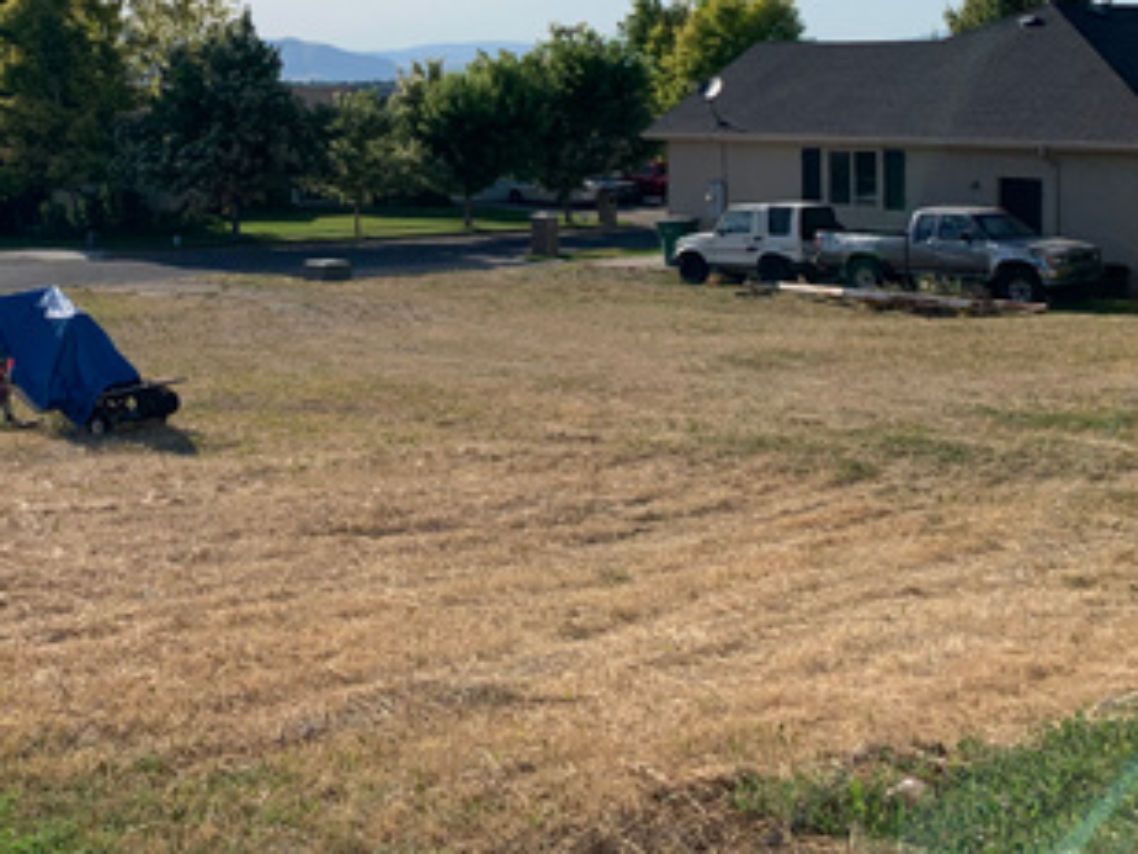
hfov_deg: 33.9
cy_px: 137
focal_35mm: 54
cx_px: 140
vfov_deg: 26.4
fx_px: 1775
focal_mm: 4.25
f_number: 1.8
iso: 25
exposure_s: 1/5714
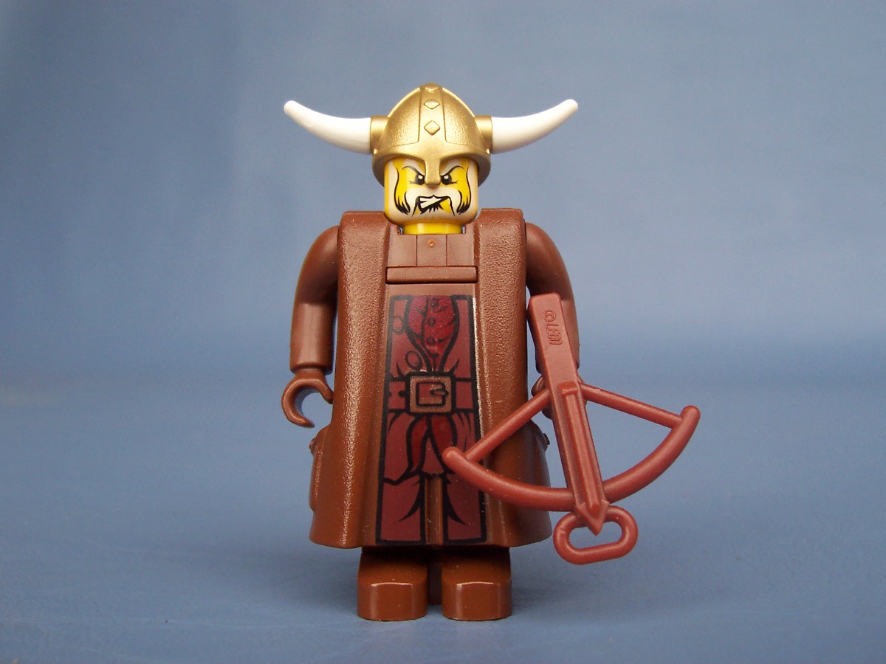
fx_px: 947
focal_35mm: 37
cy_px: 332
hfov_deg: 50.1
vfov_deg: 38.7
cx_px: 443
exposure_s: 1/180
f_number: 2.8
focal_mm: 5.6
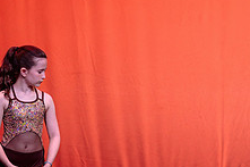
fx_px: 2873
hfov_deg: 5.0
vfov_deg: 3.3
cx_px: 286
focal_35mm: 414
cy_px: 121
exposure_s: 1/500
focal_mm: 130
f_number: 2.8
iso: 1250
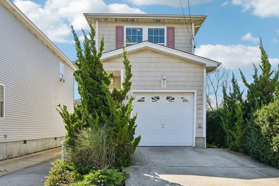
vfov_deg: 43.1
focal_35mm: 30
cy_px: 120
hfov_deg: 61.9
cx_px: 144
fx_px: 232
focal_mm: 20
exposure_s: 1/160
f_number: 9
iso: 125
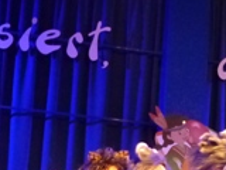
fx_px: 1149
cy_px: 201
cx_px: 301
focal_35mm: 176
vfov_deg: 8.4
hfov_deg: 10.9
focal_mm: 8.4
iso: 800
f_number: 2.8
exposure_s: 1/50
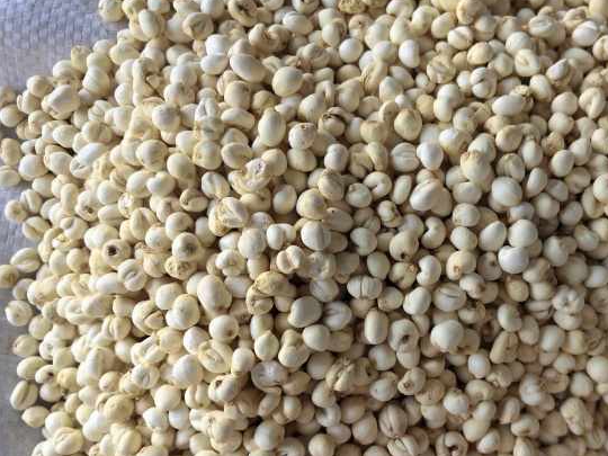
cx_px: 413
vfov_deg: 35.9
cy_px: 260
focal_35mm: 40
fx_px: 703
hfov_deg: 46.0
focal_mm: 5.75
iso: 50
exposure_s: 1/105
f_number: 2
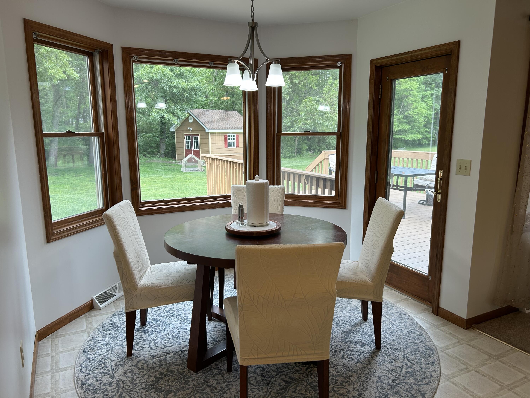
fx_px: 398
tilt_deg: -10.2
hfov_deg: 67.3
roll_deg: +0.2
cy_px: 199
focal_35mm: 26
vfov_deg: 53.1
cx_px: 265
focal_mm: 5.7
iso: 40
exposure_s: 1/120
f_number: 1.5
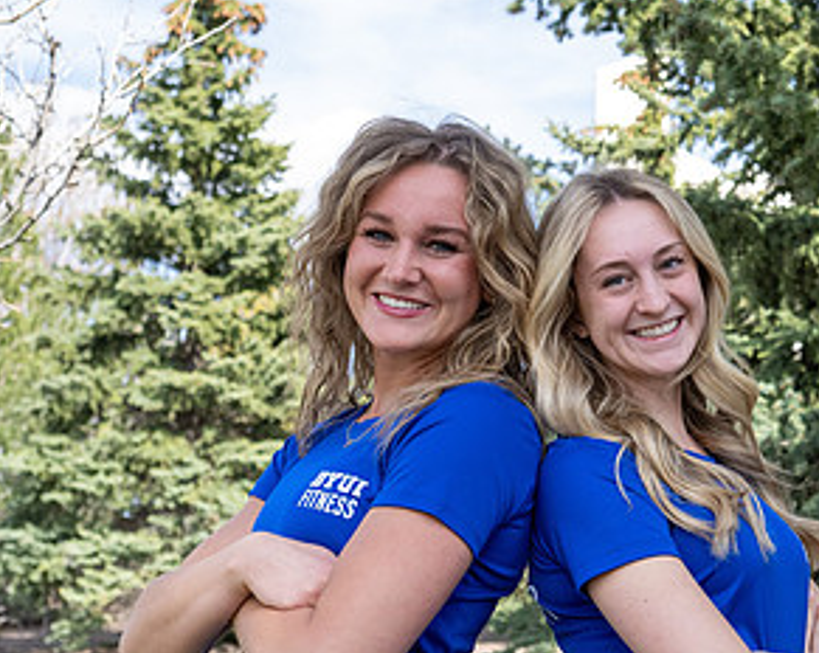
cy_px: 397
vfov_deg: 19.8
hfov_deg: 23.9
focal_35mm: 77
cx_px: 772
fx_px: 1864
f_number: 4
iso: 800
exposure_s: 1/2500
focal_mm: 27.5
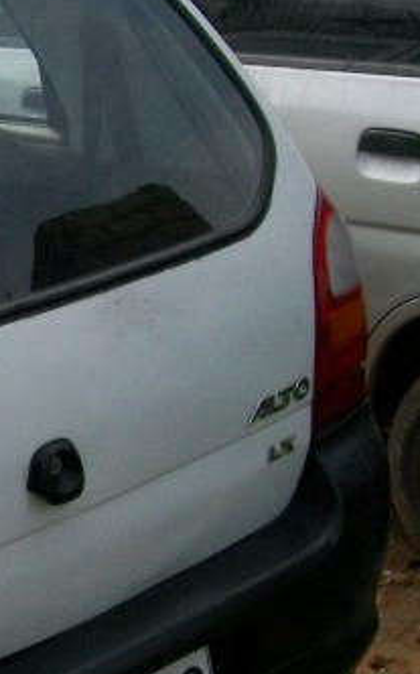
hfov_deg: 12.7
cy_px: 414
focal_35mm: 92
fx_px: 1688
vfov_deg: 22.5
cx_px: -375
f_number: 4.8
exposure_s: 1/640
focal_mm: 6
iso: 100
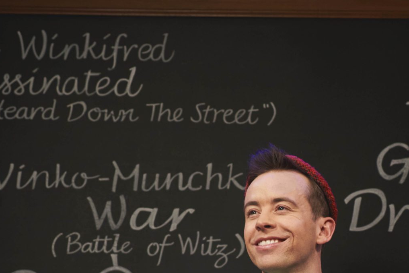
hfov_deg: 17.0
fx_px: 1341
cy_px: 350
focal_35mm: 118
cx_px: 406
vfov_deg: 11.3
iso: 400
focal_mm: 40
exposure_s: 1/200
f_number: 3.5
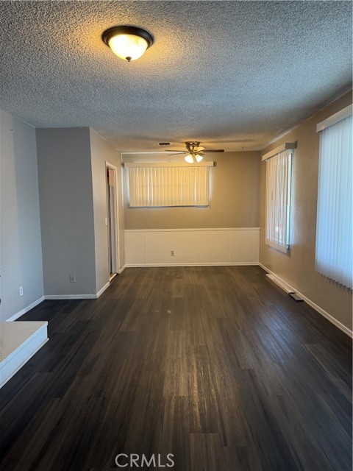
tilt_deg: -5.2
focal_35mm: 24
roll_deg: +1.0
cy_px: 236
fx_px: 326
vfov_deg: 71.6
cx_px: 176
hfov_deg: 56.8
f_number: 1.78
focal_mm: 6.76
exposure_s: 1/60
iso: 160
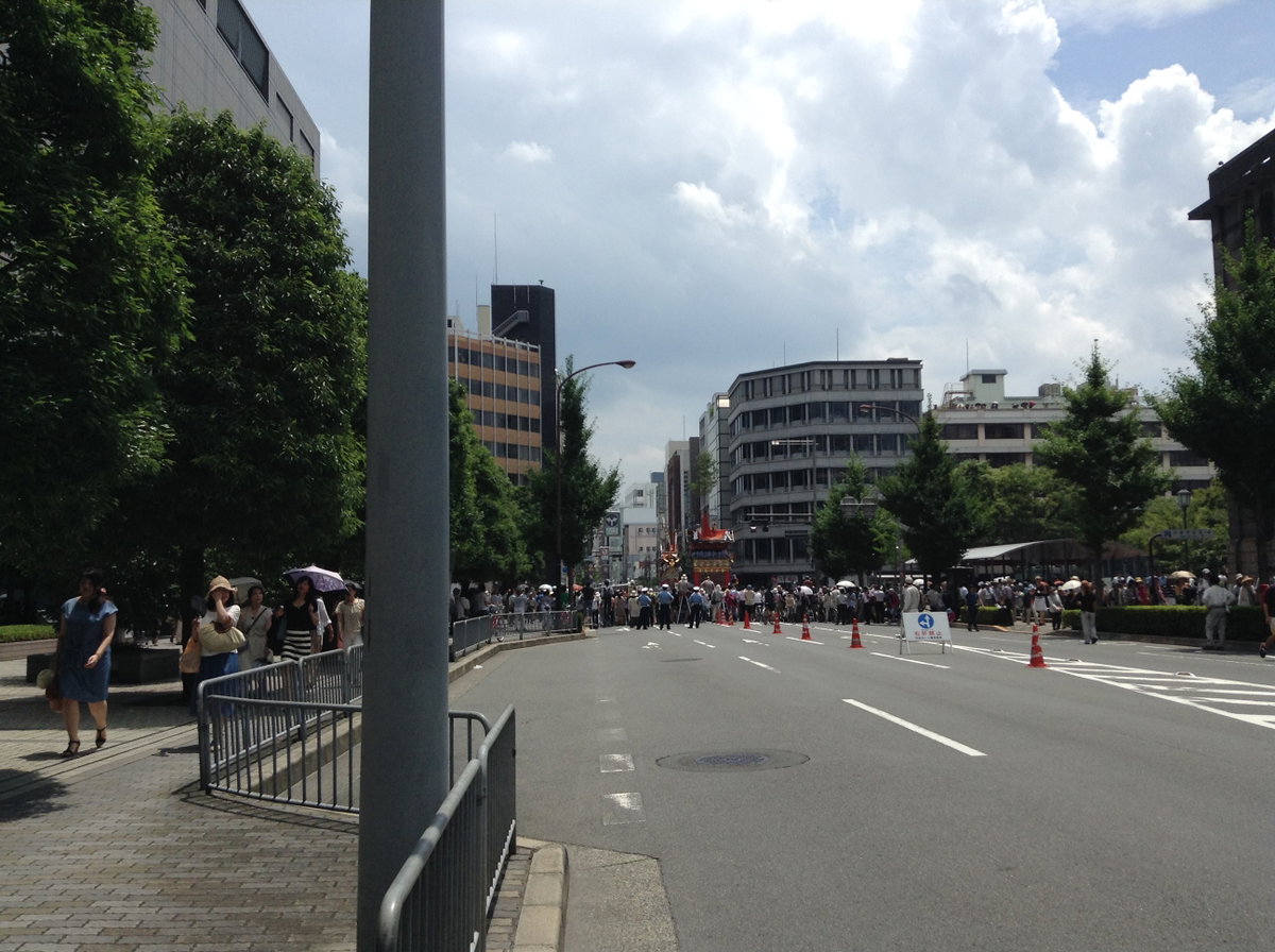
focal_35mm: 33
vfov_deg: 42.8
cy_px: 476
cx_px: 638
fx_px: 1214
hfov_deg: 55.4
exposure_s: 1/2146
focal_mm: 3.3
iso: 32
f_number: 2.4
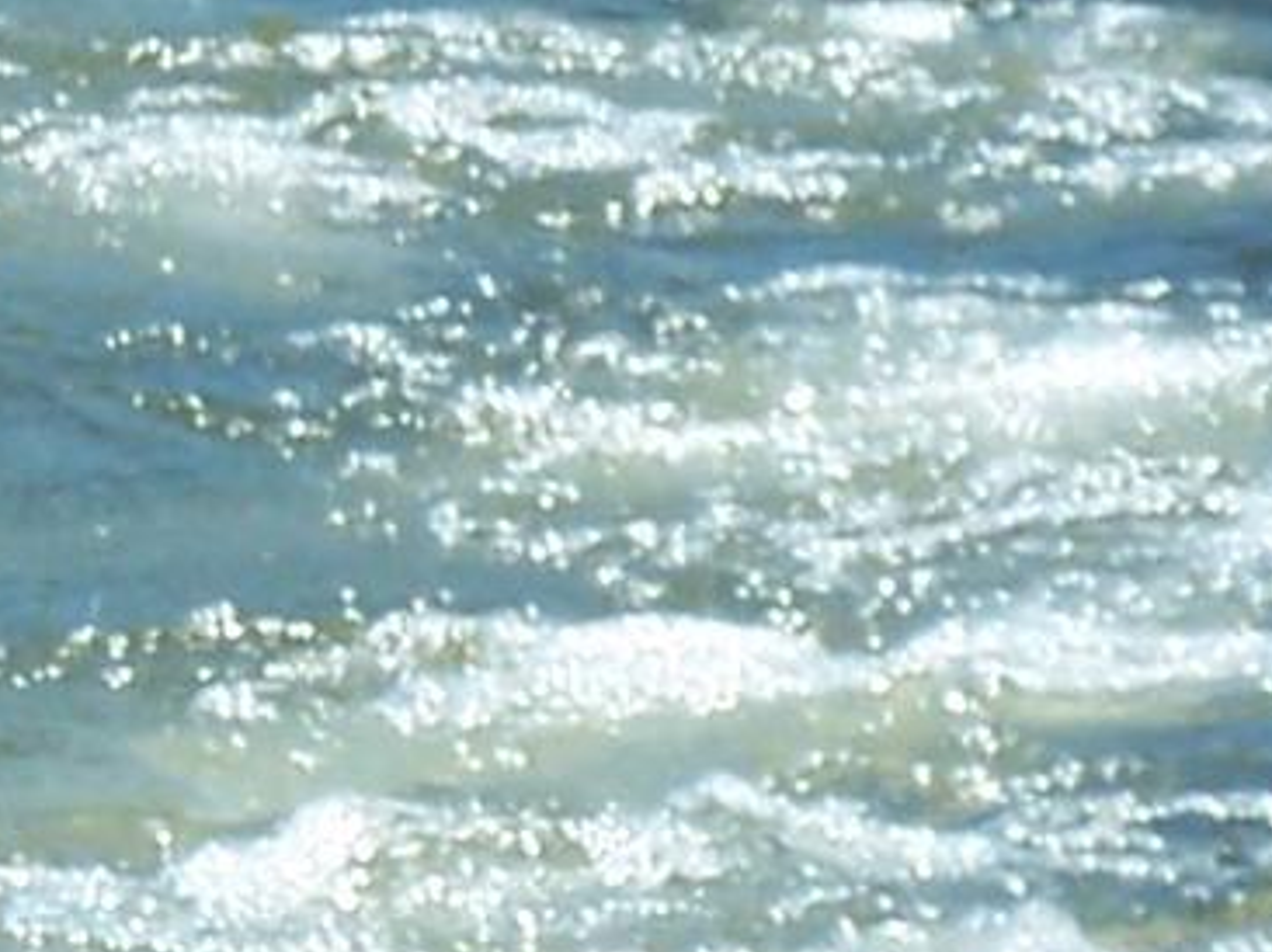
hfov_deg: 3.0
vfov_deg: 2.3
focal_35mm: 655
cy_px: -1449
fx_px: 24053
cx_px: -2264
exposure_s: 1/320
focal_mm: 19.2
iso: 64
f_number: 4.4
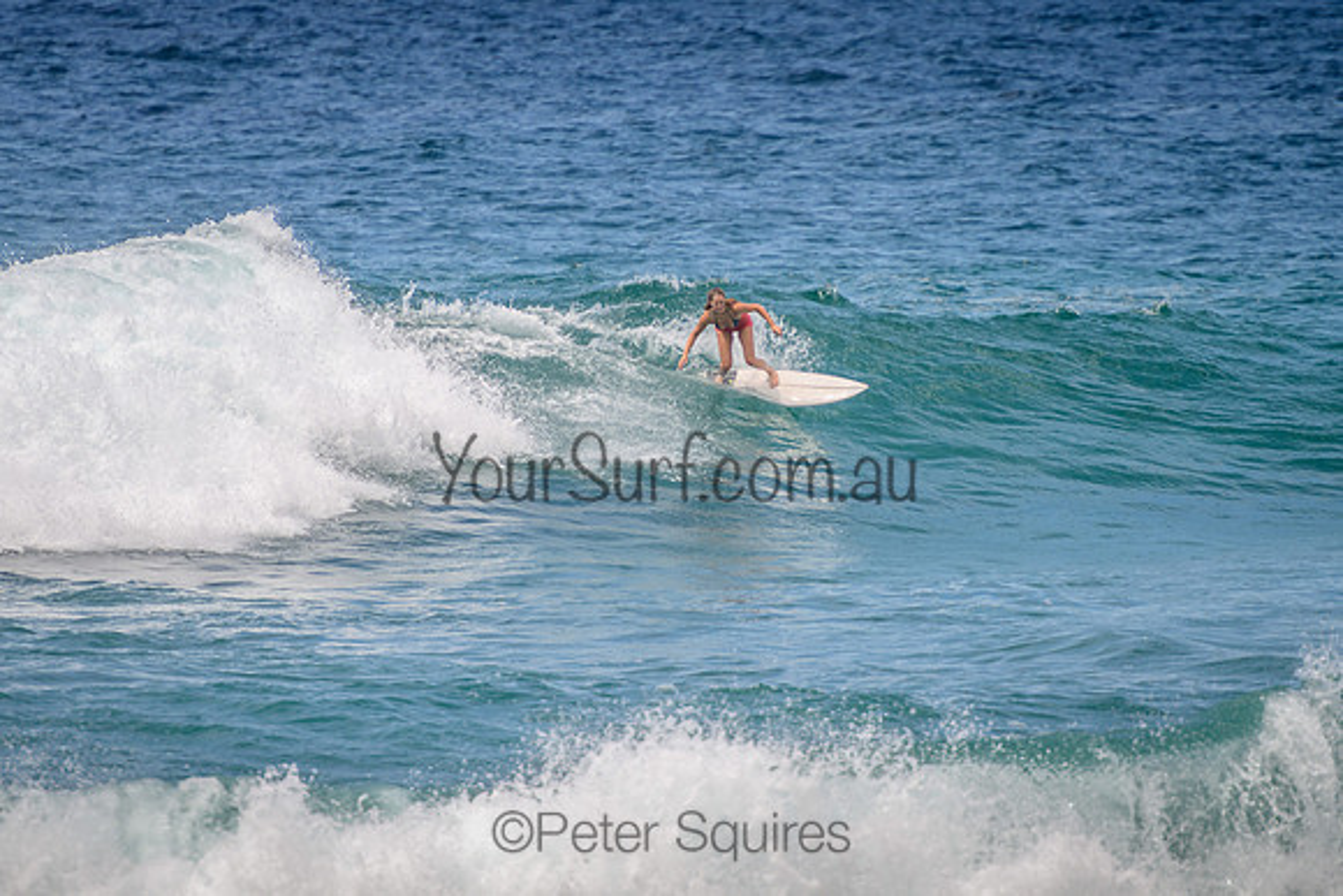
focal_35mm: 549
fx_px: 20497
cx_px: 709
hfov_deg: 3.8
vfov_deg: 2.5
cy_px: 335
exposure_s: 1/2000
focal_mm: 400
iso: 280
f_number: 5.6
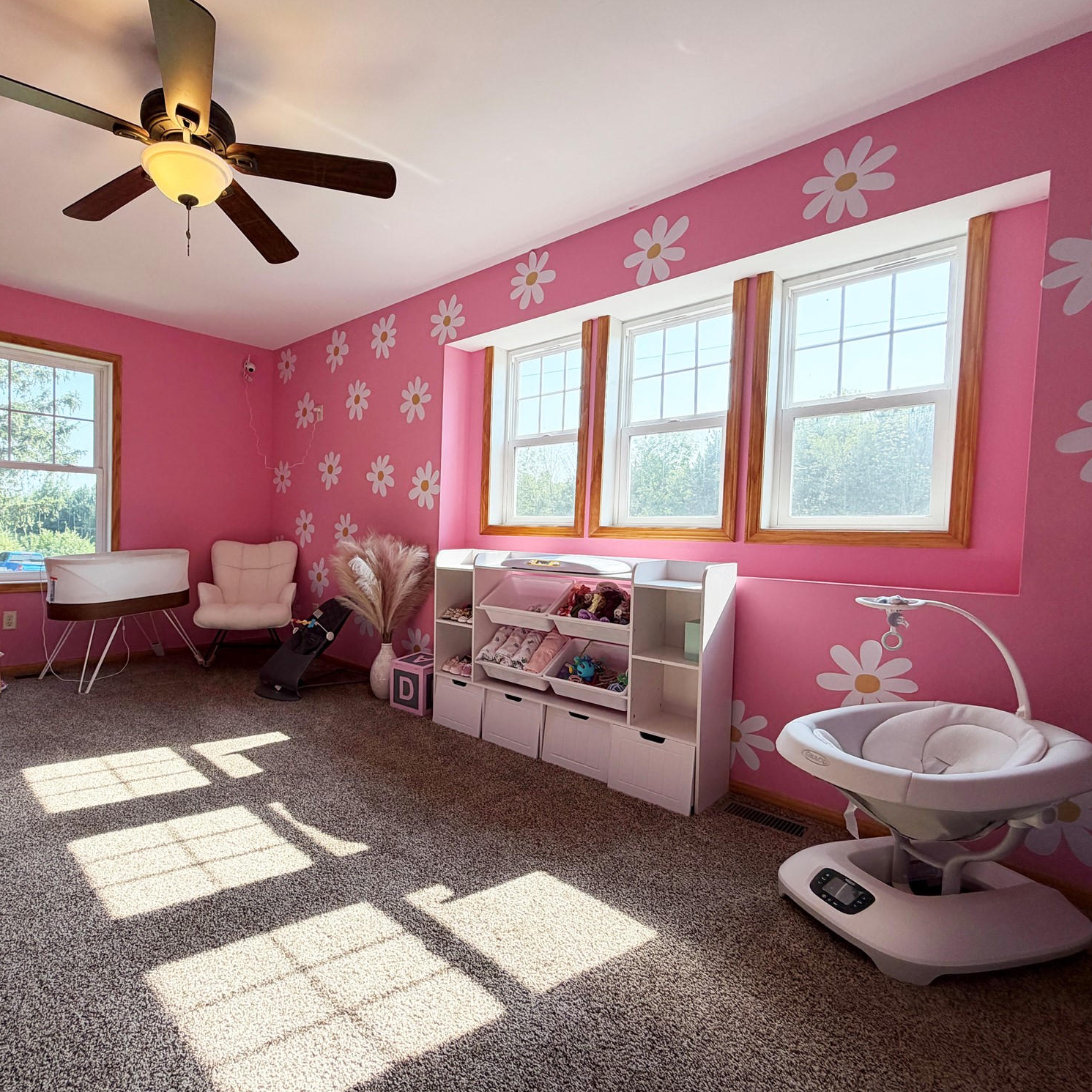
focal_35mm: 17
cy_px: 549
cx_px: 414
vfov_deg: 84.0
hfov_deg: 82.5
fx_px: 607
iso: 50
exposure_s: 1/164
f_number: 2.2
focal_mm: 2.22
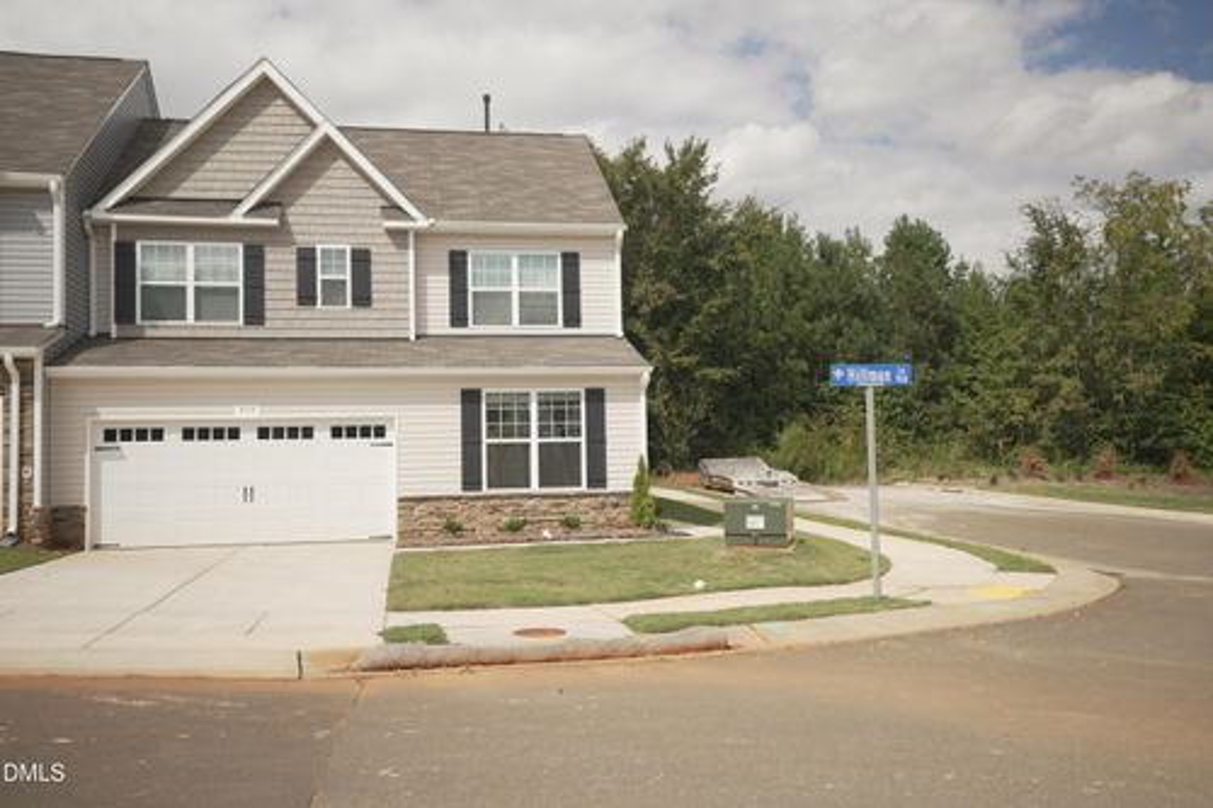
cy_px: 404
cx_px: 606
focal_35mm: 35
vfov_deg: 37.8
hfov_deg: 54.5
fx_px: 1179
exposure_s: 1/250
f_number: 2.8
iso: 100
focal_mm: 35
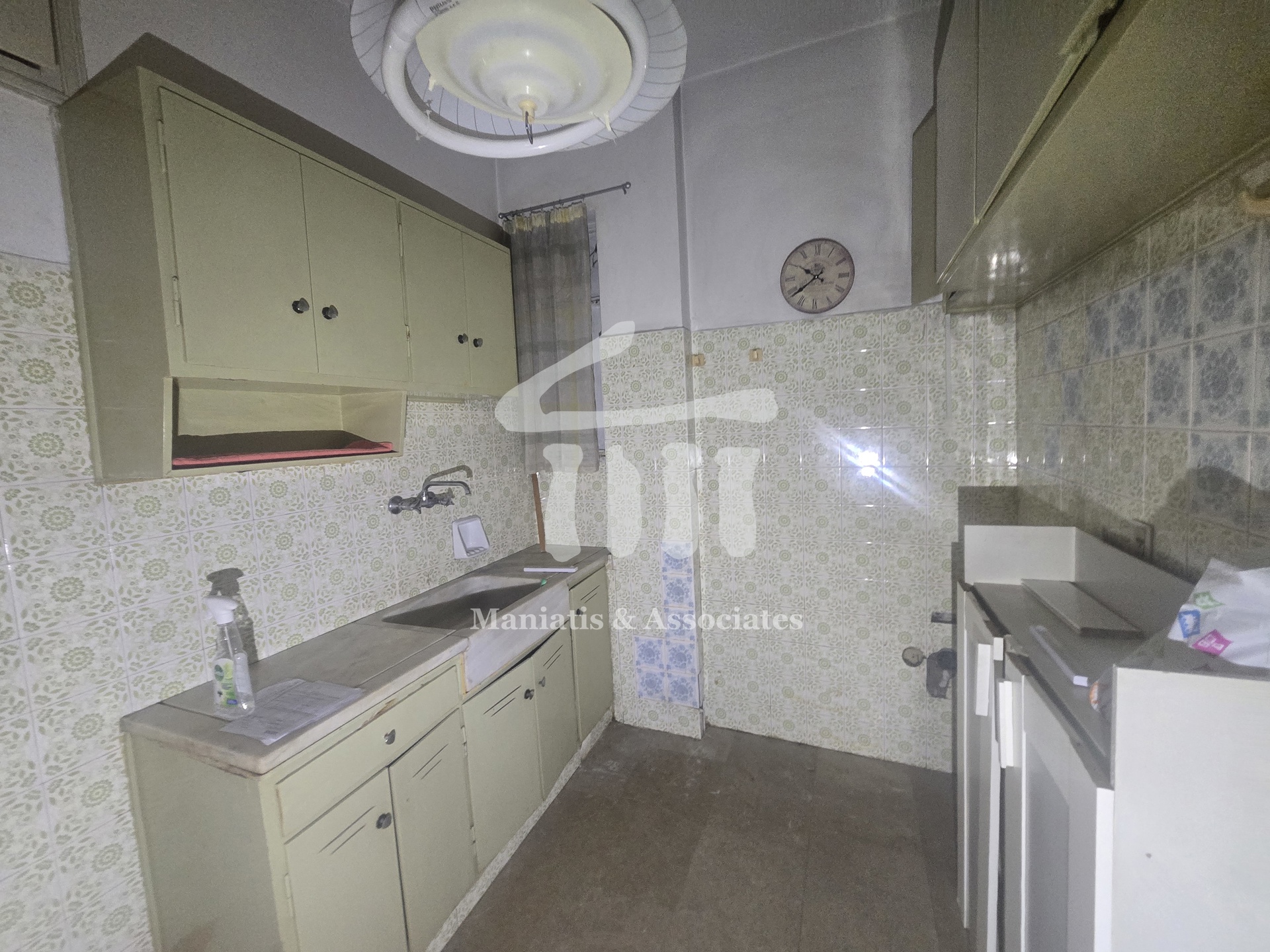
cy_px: 476
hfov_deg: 106.2
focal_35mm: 13
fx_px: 477
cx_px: 635
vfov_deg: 89.9
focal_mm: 2.2
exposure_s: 1/50
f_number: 2.2
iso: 500
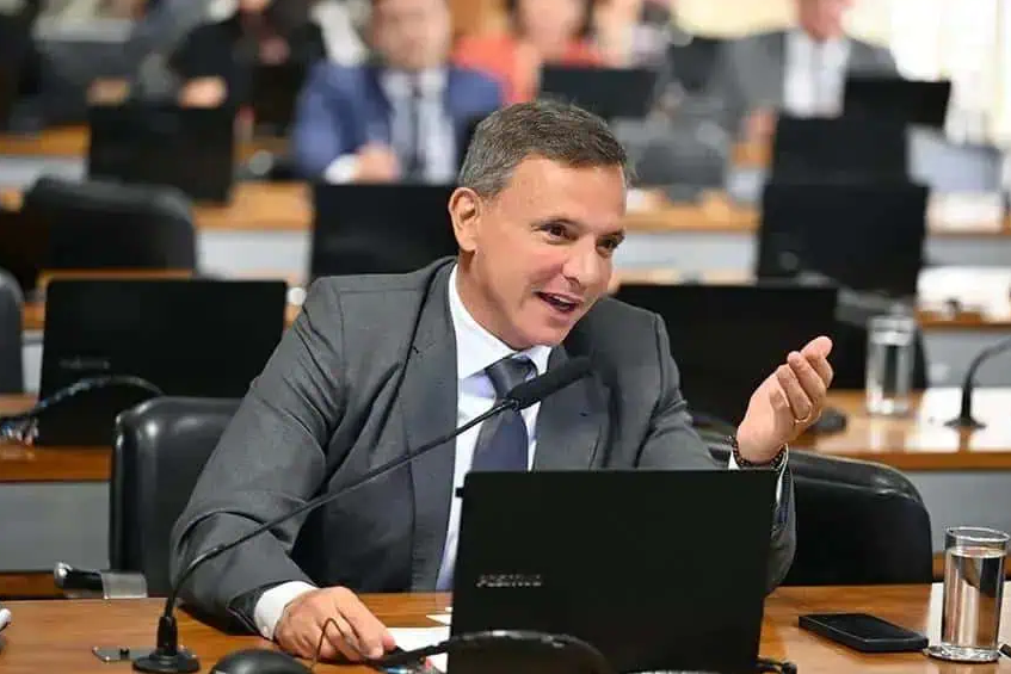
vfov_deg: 9.3
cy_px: 336
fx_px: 4129
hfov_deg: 14.0
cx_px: 510
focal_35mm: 147
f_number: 2.8
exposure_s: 1/100
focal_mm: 145
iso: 1600
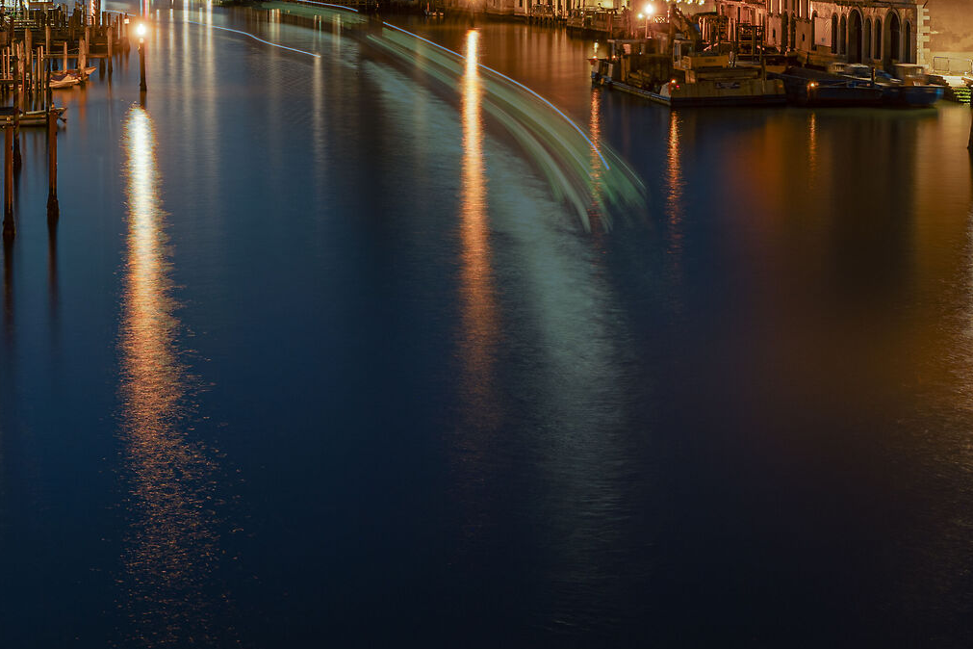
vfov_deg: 17.3
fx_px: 2054
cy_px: -91
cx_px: 528
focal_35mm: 76
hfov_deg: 26.6
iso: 160
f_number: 9
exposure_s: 1/2
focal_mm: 32
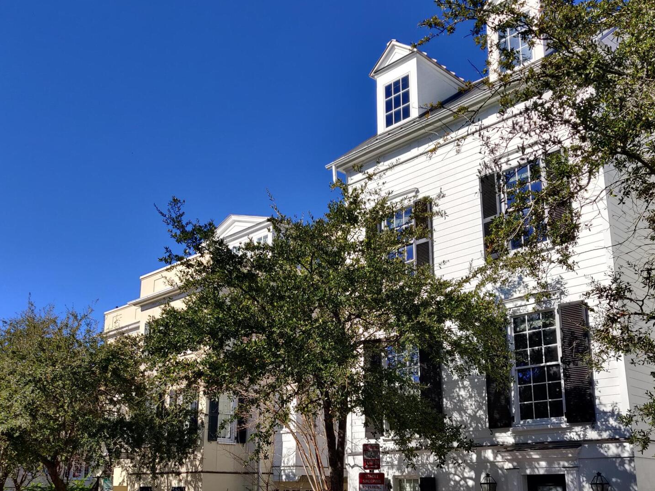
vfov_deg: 40.3
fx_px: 662
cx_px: 321
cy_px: 318
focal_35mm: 35
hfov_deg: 52.6
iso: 100
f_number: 1.7
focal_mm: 4.25
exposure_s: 1/636
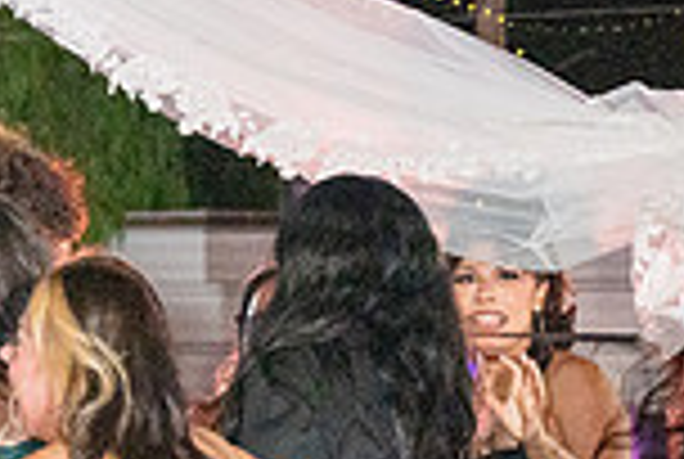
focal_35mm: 198
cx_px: 212
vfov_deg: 6.9
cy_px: 628
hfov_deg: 10.4
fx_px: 3769
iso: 4000
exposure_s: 1/320
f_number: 4
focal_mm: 52
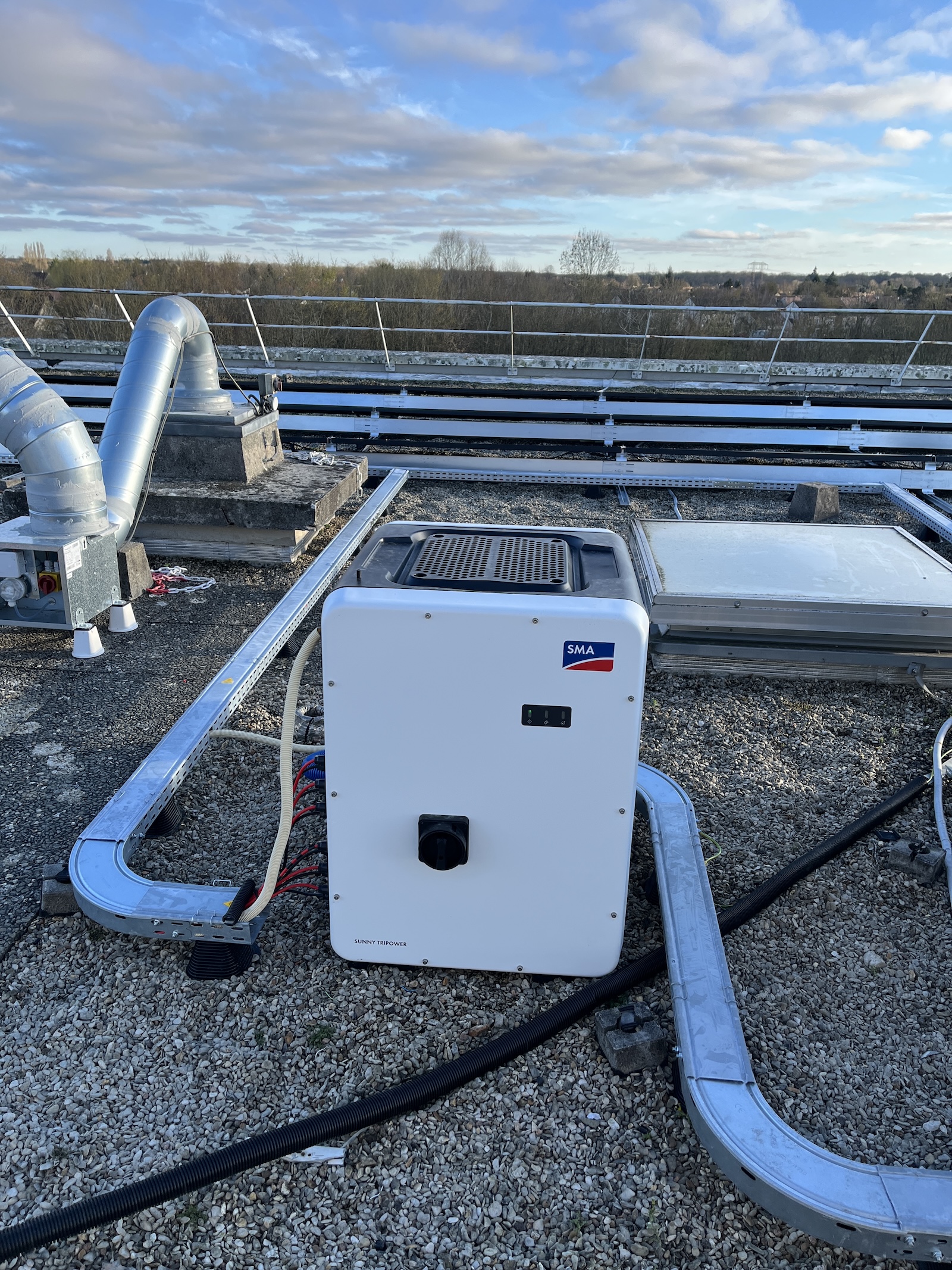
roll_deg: -1.5
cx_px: 476
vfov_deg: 67.3
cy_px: 635
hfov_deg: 53.1
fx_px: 953
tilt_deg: -18.8
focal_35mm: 26
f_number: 1.6
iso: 50
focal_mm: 5.1
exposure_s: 1/1009
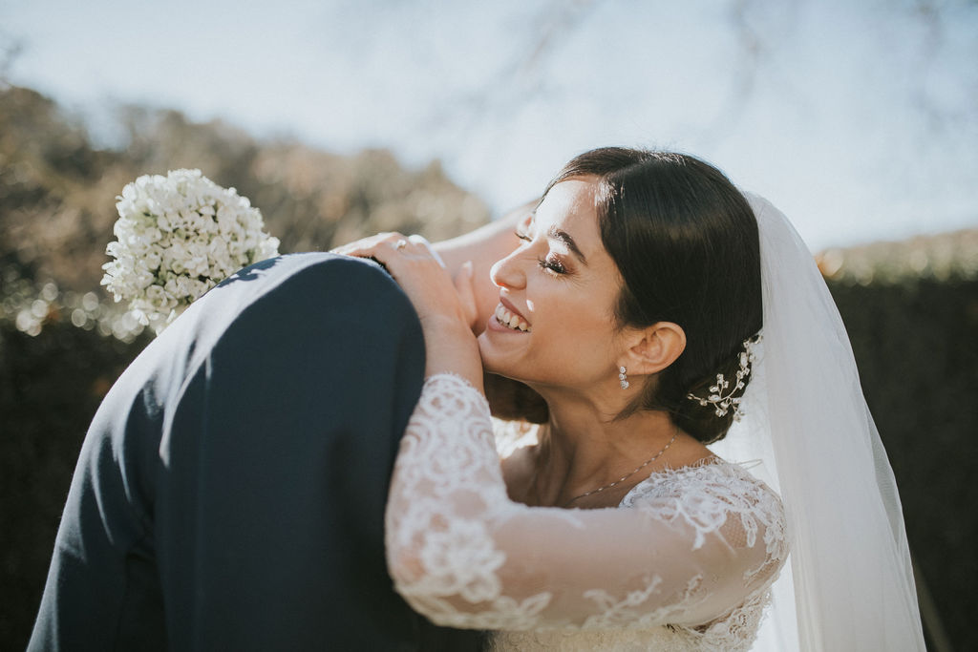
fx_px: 951
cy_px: 326
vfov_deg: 37.9
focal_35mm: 35
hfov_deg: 54.4
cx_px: 489
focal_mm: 35
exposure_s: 1/3200
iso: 125
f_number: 1.4
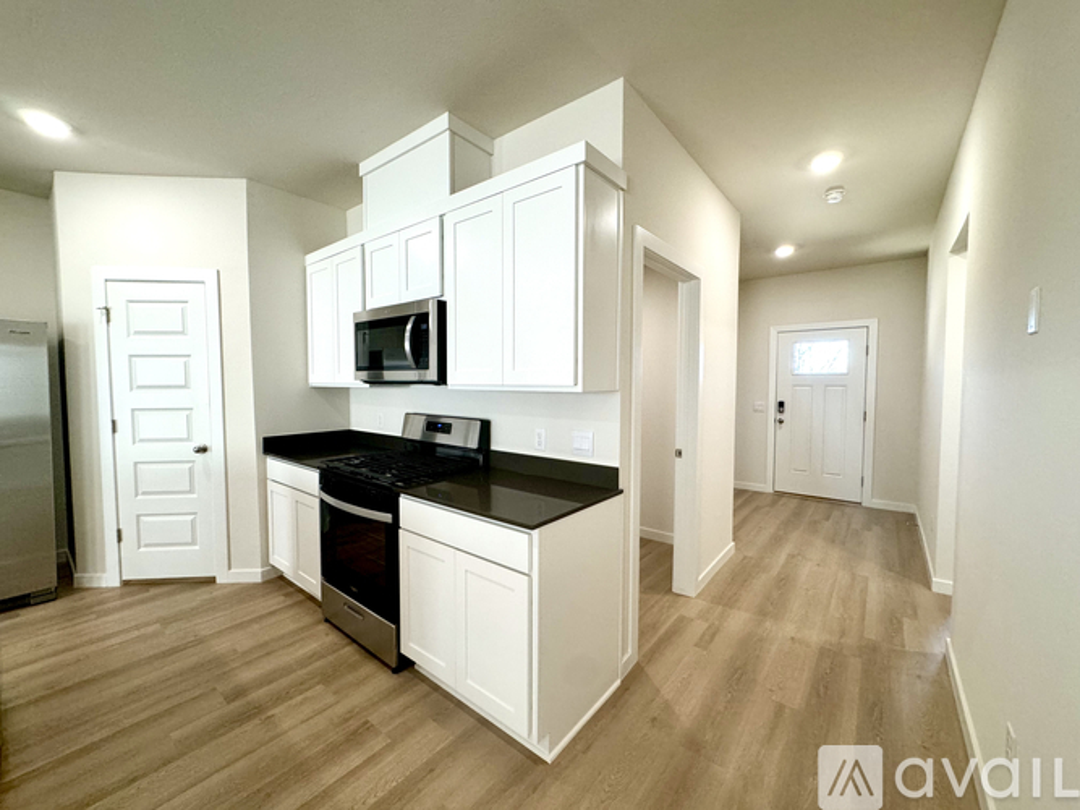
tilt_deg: -3.6
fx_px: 437
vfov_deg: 85.7
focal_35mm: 14
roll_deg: -1.3
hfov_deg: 102.1
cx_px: 540
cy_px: 405
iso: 250
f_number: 2.2
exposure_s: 1/120
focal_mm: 2.22
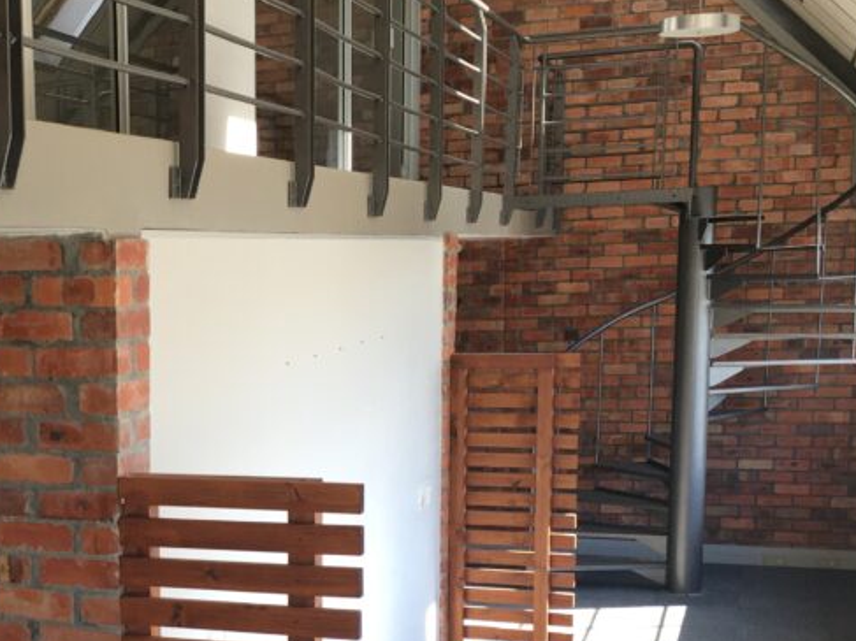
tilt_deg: -8.8
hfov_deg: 30.3
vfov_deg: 23.6
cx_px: 88
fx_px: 1508
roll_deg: +2.1
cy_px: 523
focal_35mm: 61
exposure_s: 1/100
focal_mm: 4.15
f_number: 2.2
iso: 32
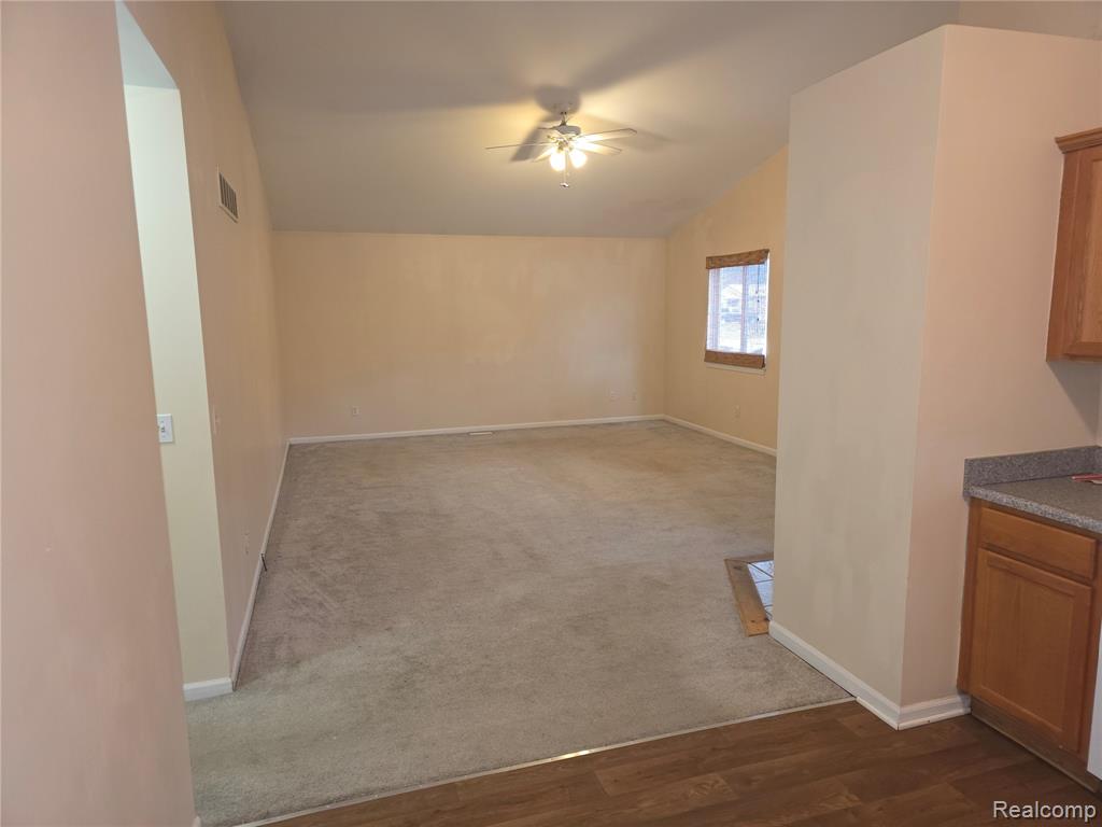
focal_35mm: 23
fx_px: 732
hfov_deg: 73.9
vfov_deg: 58.9
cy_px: 414
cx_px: 551
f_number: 1.7
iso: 125
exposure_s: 1/24
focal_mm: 6.3
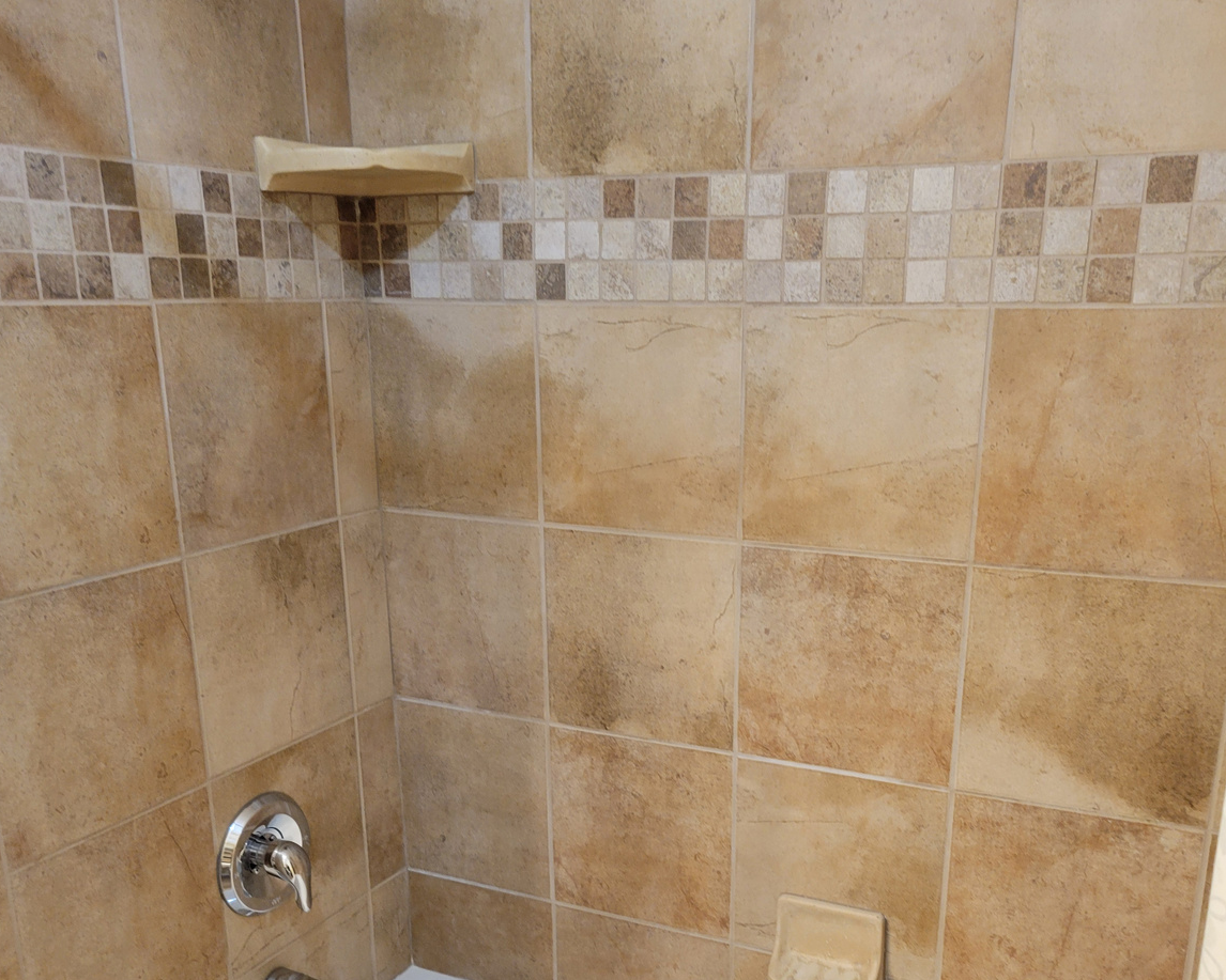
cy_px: 667
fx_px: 1234
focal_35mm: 34
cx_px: 611
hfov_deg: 52.8
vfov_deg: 42.7
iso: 200
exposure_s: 1/60
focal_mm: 5.4
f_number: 1.8
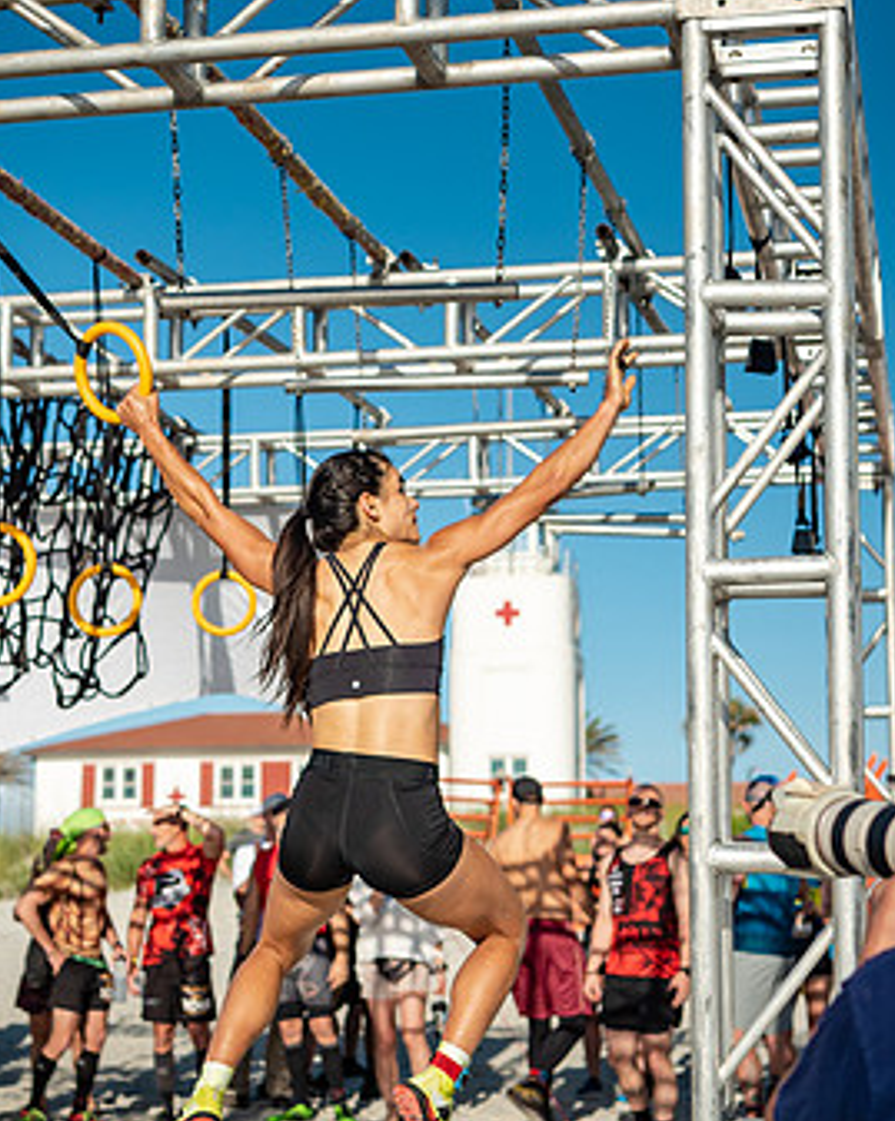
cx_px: 452
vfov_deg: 27.9
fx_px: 2255
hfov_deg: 22.5
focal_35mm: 68
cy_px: 547
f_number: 2.8
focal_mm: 40
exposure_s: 1/4000
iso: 360
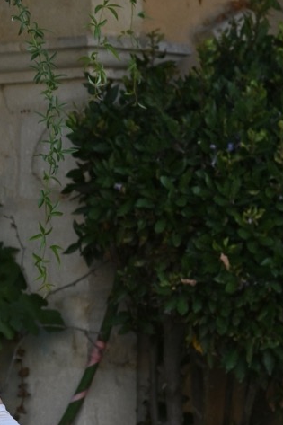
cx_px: -160
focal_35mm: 238
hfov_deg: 5.7
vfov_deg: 8.6
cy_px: 275
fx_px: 2808
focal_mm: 50
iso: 160
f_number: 4
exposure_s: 1/1000
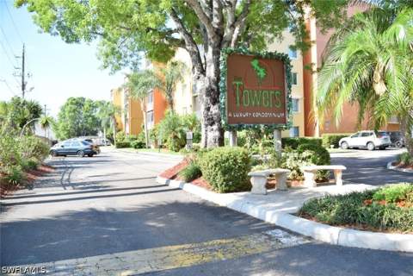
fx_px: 310
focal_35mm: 27
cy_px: 138
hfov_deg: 67.4
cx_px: 206
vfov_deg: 47.9
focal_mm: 18
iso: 200
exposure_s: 1/320
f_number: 6.3
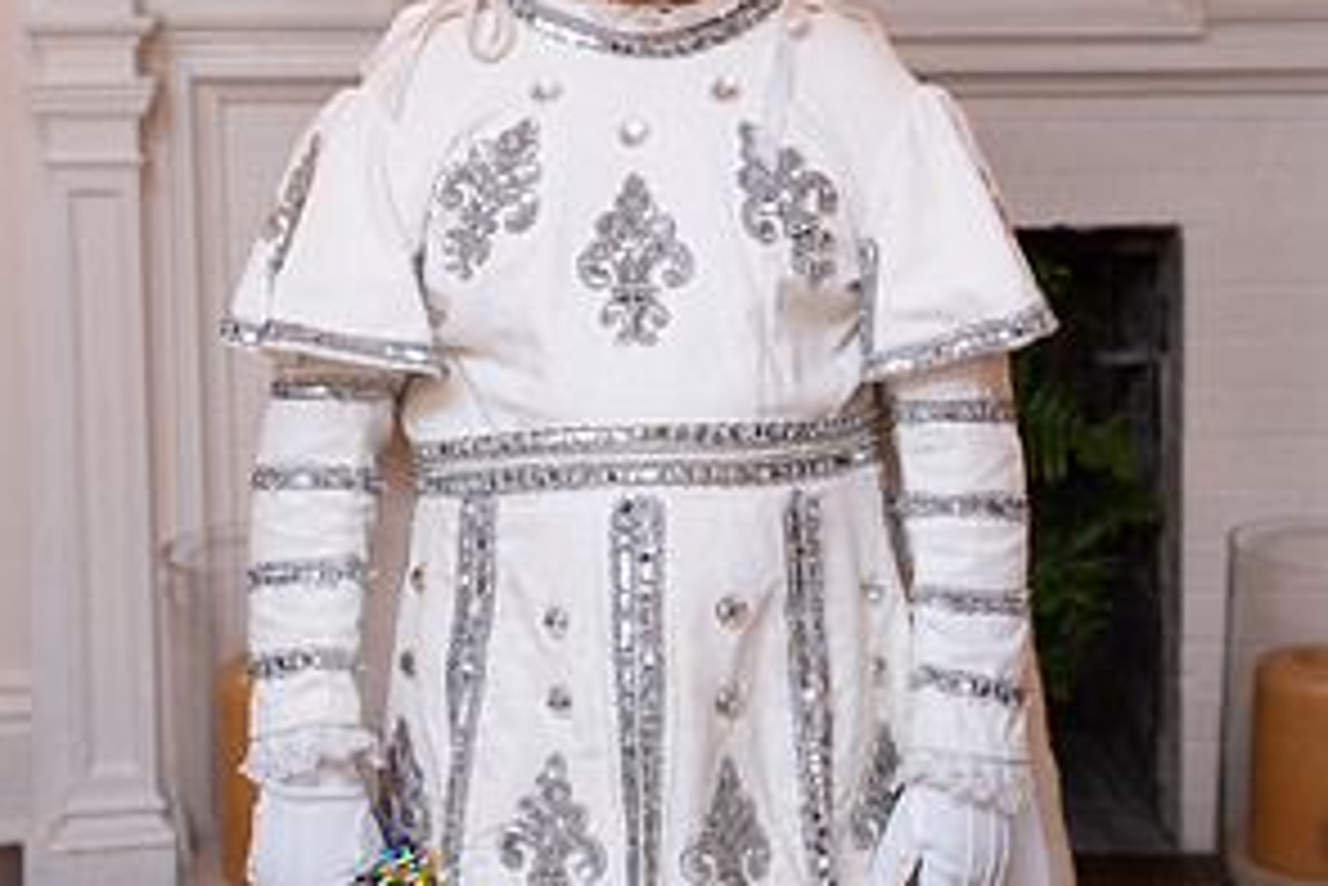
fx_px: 3321
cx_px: 671
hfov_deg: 22.6
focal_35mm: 90
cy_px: 207
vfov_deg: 15.1
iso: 800
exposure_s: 1/80
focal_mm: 59
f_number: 4.5
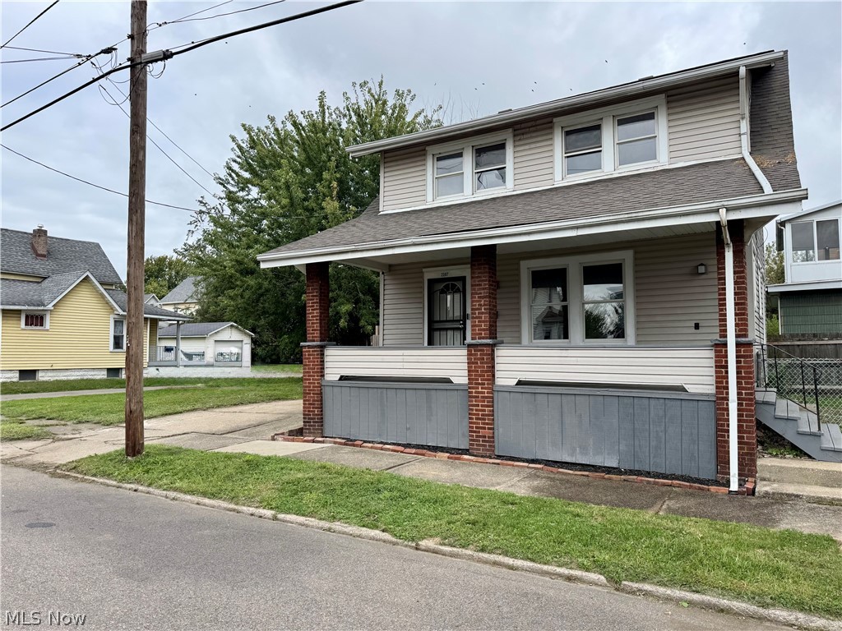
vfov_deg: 56.8
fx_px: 584
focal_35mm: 24
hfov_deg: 71.6
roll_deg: -0.4
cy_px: 316
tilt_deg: +4.1
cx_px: 421
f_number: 1.78
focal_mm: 6.76
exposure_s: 1/1869
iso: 80
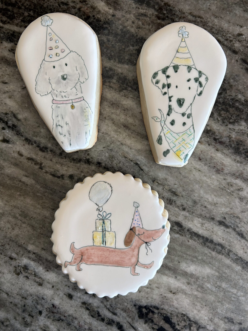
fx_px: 248
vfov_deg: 67.3
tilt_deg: -88.3
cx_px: 124
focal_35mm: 26
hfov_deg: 53.1
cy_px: 166
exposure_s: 1/120
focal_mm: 5.7
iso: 50
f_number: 1.5
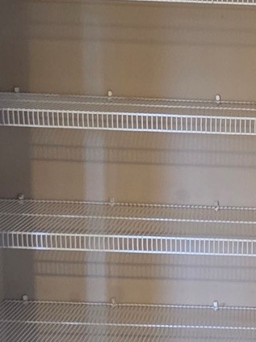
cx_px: 308
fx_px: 622
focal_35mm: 63
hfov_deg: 21.6
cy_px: 134
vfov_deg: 30.6
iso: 640
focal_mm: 2.2
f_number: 1.9
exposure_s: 1/60
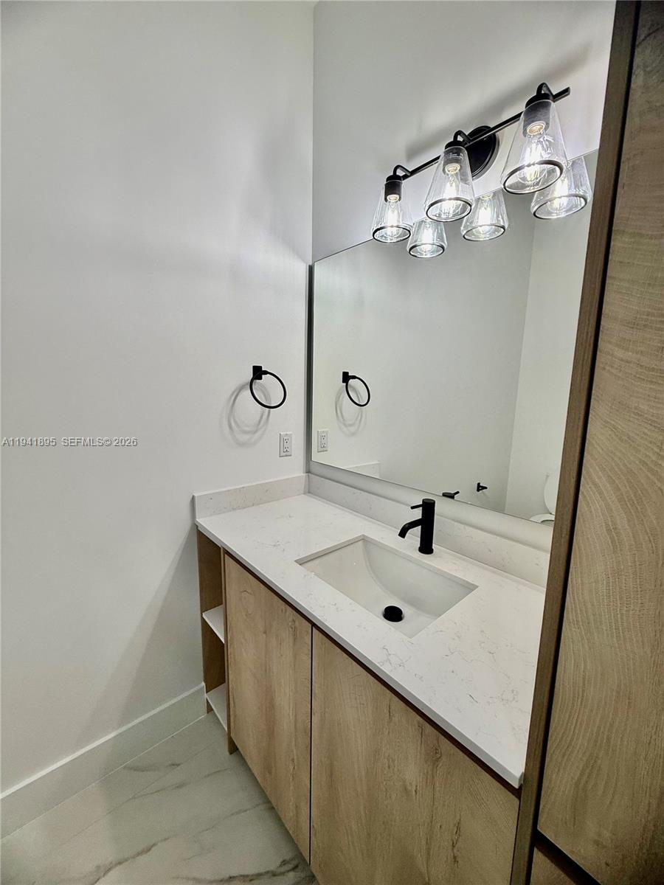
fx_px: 358
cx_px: 332
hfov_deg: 85.7
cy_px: 442
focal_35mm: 14
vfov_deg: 102.1
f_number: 2.2
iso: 50
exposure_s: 1/120
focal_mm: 2.22
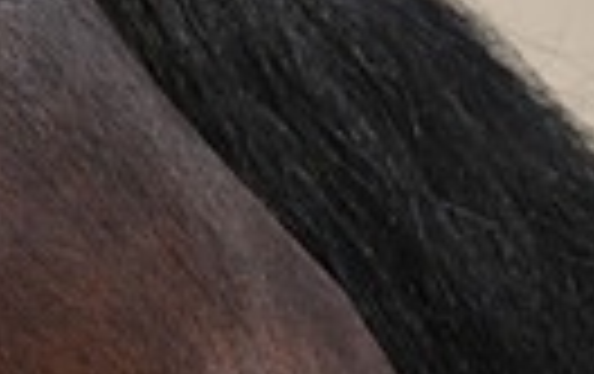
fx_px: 14481
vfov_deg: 1.5
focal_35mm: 893
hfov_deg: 2.3
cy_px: -295
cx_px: -621
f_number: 5
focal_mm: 200
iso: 250
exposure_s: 1/1250
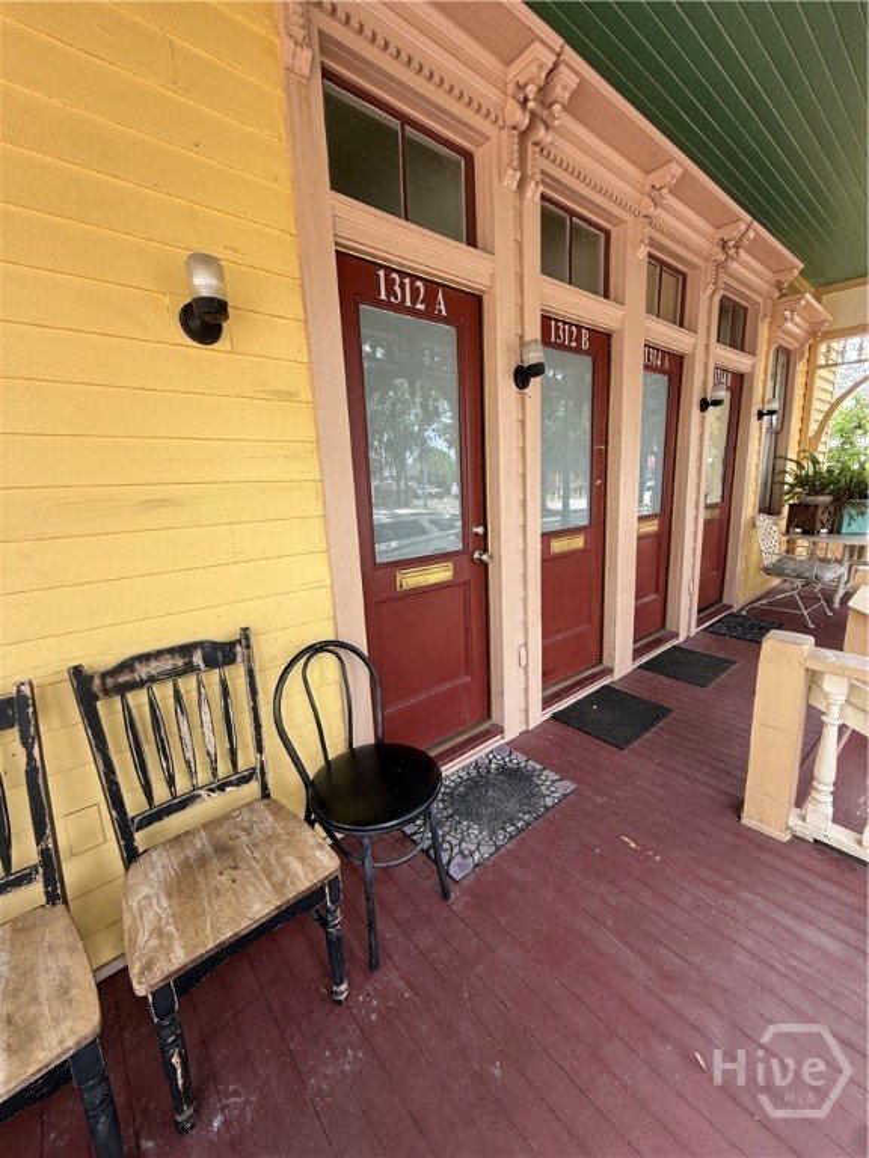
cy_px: 579
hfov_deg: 85.7
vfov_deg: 102.1
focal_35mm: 14
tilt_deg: -11.5
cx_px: 434
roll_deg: +2.2
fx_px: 469
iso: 40
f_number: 2.2
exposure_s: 1/99
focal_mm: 2.22
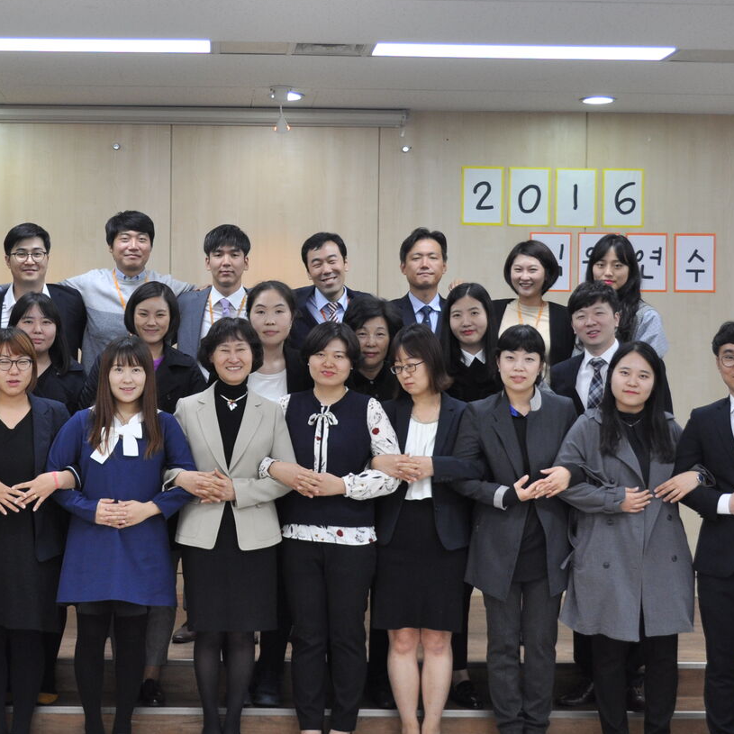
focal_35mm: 70
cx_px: 226
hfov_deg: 24.5
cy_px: 372
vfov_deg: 24.7
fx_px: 1679
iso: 450
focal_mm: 28
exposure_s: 1/60
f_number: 4.5
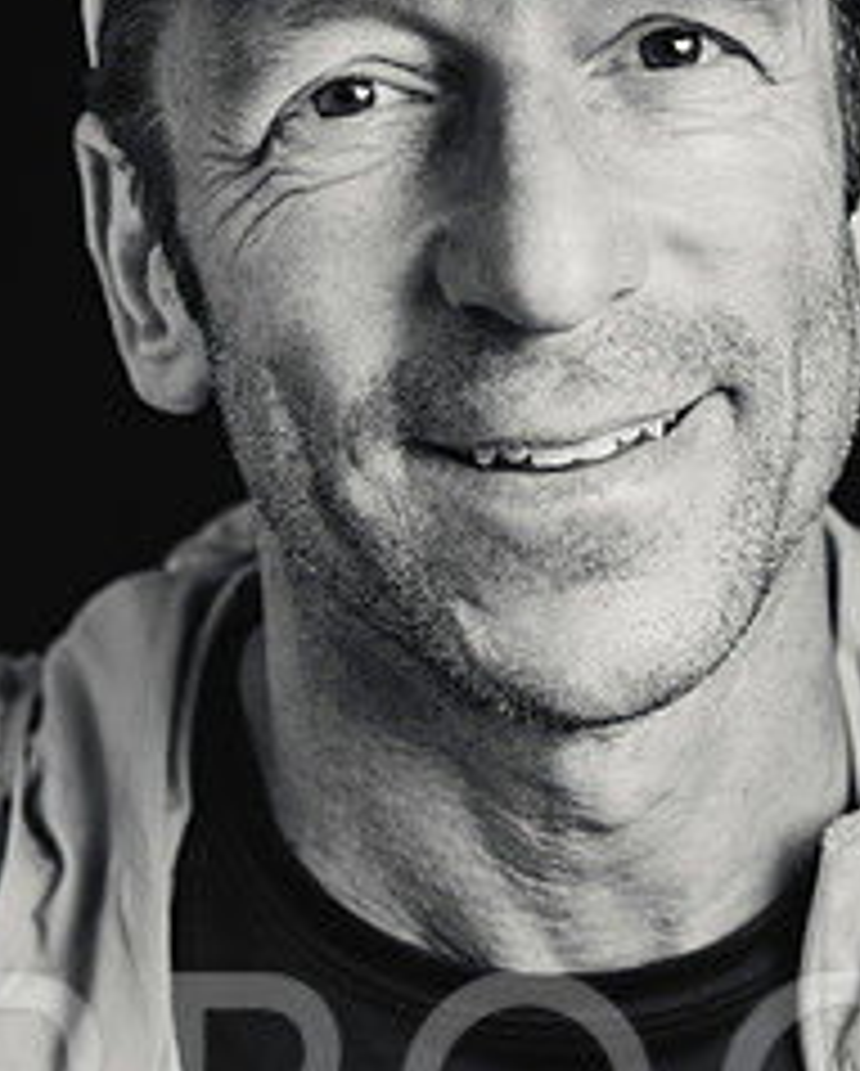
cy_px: 432
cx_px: 563
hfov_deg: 12.5
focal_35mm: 124
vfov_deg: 15.5
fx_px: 3938
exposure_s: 1/50
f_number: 5
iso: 100
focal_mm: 70
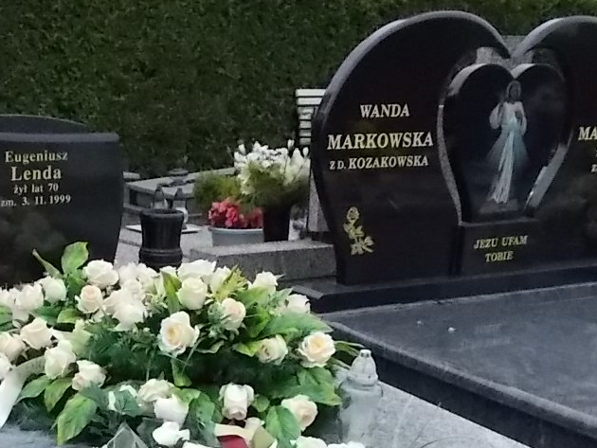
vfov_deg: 21.4
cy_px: 456
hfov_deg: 28.7
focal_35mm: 66
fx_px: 1139
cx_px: 115
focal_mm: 4.6
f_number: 8
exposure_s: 1/500
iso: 400
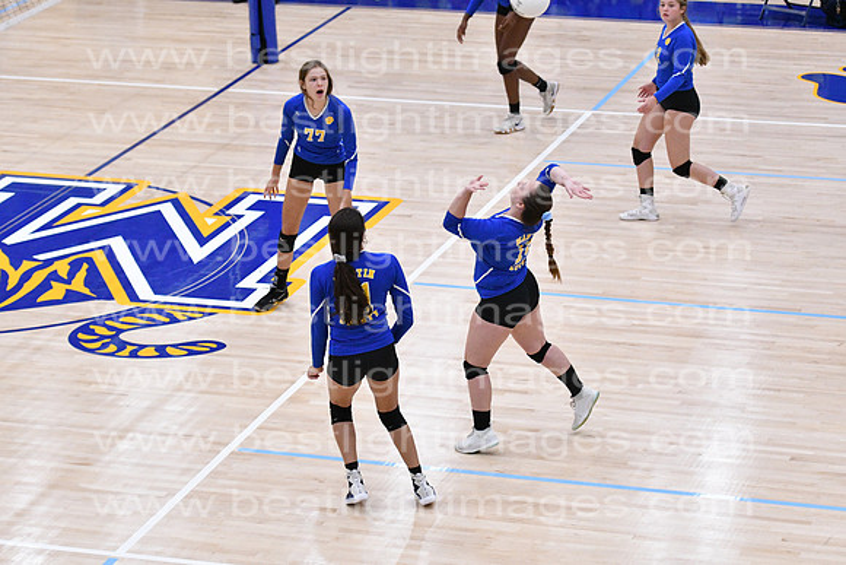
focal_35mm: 123
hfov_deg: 16.6
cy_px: 282
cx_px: 423
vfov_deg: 11.2
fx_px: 2891
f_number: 3.2
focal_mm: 82
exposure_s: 1/1000
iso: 6400
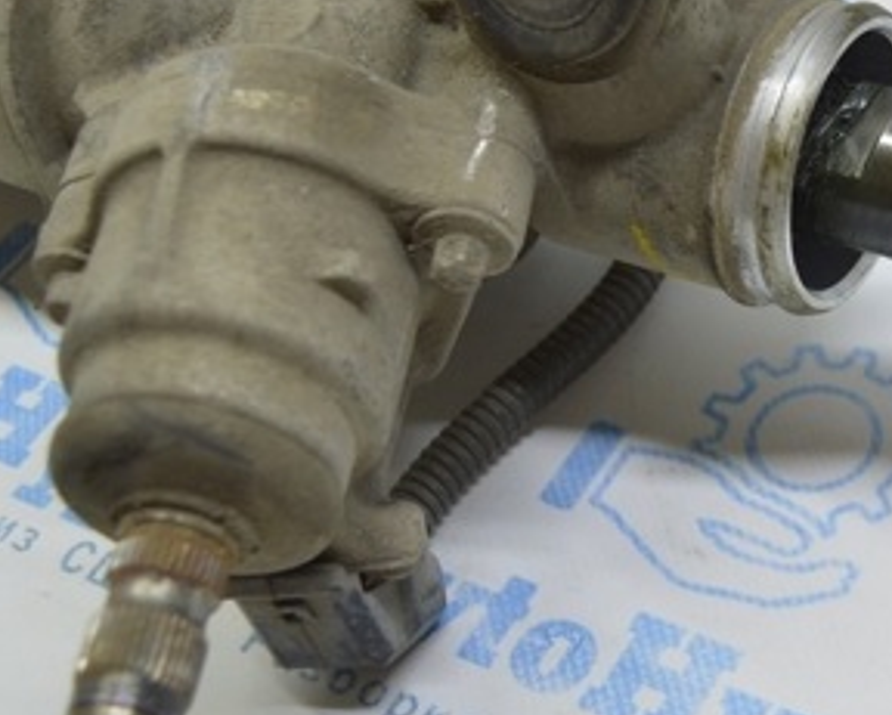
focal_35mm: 78
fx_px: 2062
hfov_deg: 24.3
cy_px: 246
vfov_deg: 19.6
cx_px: 616
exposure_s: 1/60
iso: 400
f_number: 4
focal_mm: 25
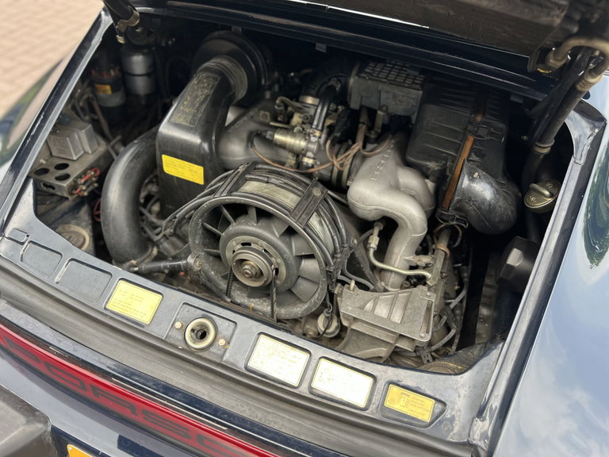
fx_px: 457
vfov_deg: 53.1
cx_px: 304
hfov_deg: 67.3
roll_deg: -2.8
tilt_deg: -41.8
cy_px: 228
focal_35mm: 26
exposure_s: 1/342
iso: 50
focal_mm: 5.7
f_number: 1.5
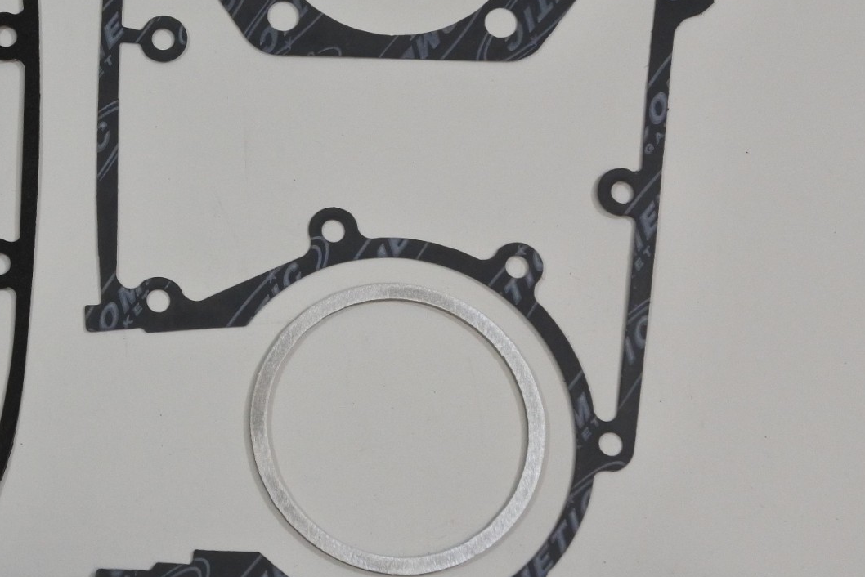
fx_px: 2403
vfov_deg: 13.6
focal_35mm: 100
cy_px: 138
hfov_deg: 19.9
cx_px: 56
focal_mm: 18.9
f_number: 4.5
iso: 640
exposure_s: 1/125
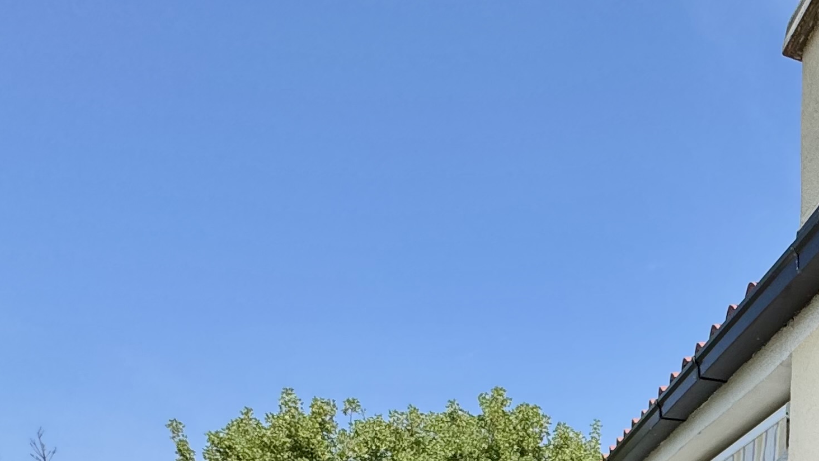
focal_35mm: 42
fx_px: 912
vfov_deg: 21.4
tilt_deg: -6.0
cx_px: 876
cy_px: 774
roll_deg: -1.1
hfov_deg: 40.3
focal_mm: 2.22
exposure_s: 1/2342
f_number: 2.2
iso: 50
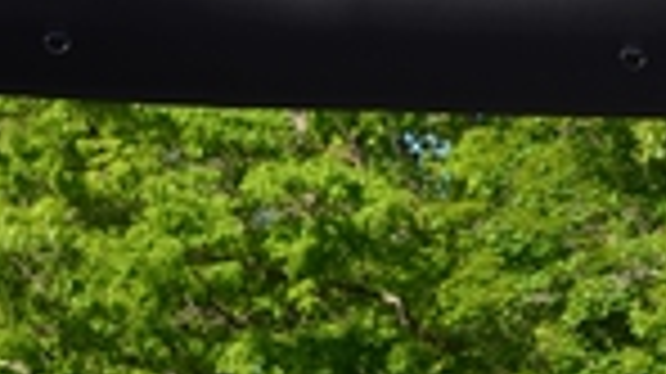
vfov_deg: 3.8
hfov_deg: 6.7
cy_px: 302
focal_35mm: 320
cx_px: 585
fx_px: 5646
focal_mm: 55
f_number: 8
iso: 180
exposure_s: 1/250
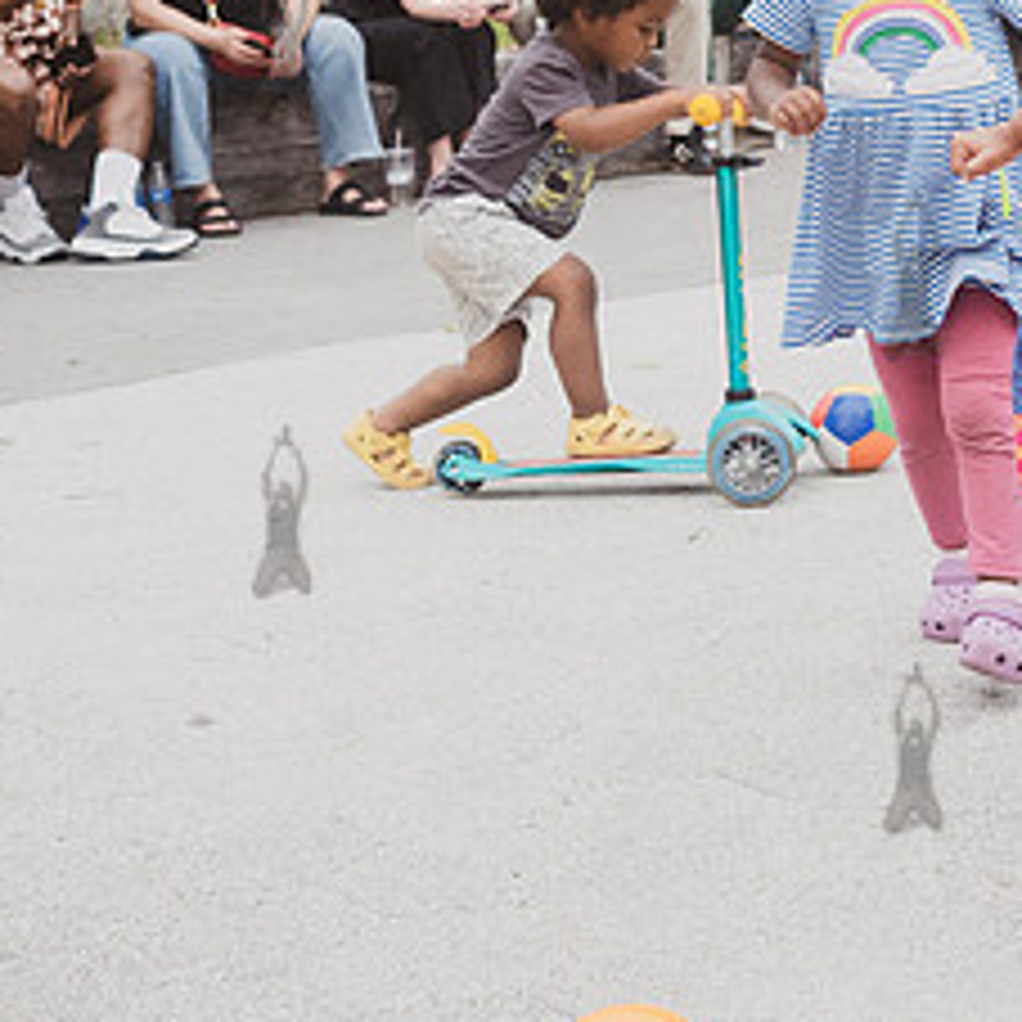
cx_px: 758
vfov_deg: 20.2
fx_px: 2839
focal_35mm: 85
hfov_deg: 20.3
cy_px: 244
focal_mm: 35
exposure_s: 1/800
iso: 1600
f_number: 4.5
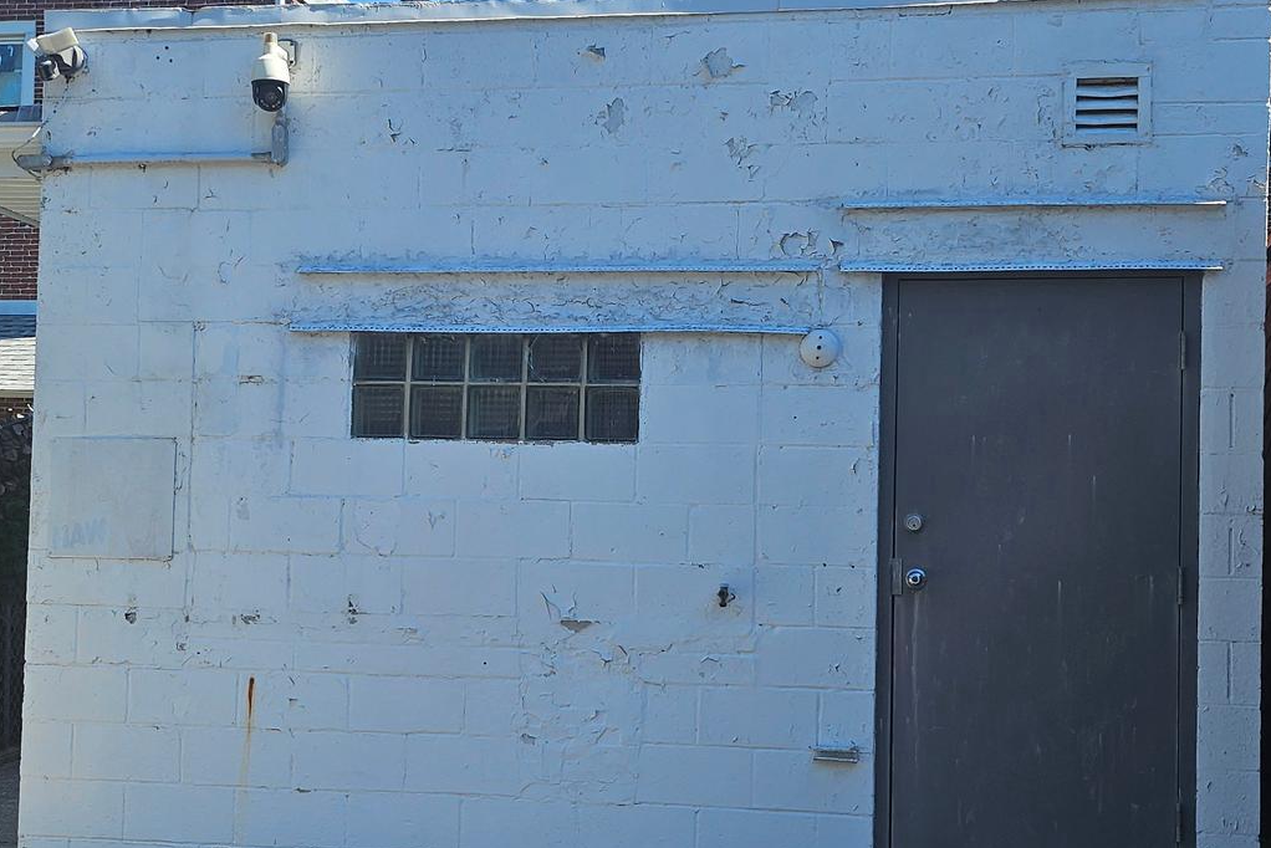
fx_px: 1766
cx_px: 609
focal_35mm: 50
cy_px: 495
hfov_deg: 39.6
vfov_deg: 27.0
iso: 50
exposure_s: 1/1824
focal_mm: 5
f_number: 1.8
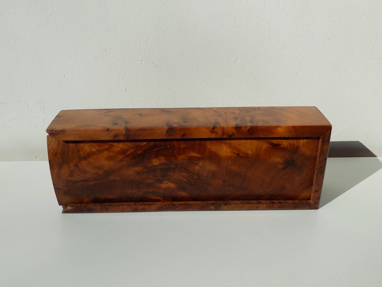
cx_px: 191
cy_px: 144
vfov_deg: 41.8
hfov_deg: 54.0
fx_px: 375
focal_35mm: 34
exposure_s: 1/320
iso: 80
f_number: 3.4
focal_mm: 6.1
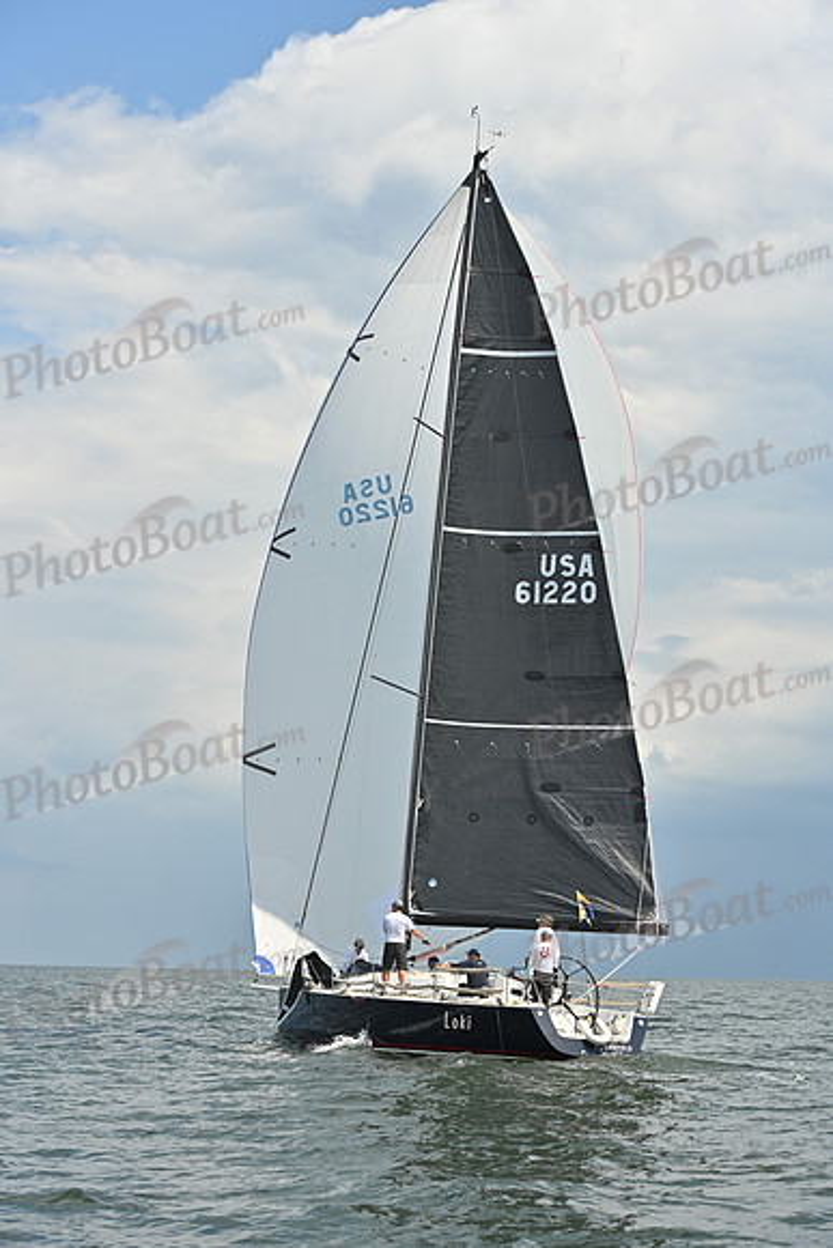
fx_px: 2428
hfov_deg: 19.5
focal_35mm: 70
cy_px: 624
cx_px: 416
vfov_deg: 28.8
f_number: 7.1
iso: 320
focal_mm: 70
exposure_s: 1/1600
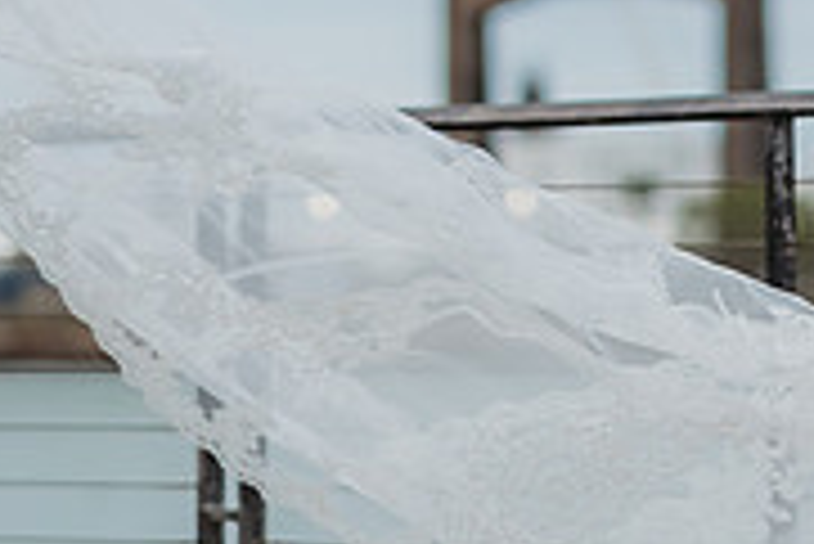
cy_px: 178
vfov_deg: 4.7
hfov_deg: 7.0
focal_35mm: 292
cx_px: 585
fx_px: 6608
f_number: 2
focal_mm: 85
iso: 250
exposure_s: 1/200
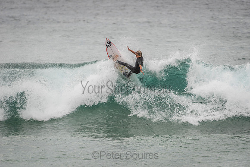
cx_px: 125
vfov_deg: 3.4
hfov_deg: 5.0
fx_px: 2848
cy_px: 84
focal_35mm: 410
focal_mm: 410
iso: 250
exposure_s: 1/2000
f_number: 5.6
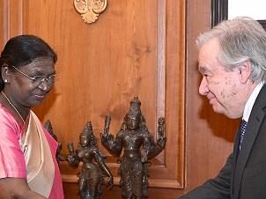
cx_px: 157
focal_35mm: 69
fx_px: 530
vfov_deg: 21.1
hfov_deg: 28.1
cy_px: 145
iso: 1600
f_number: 2.8
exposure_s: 1/160
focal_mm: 42
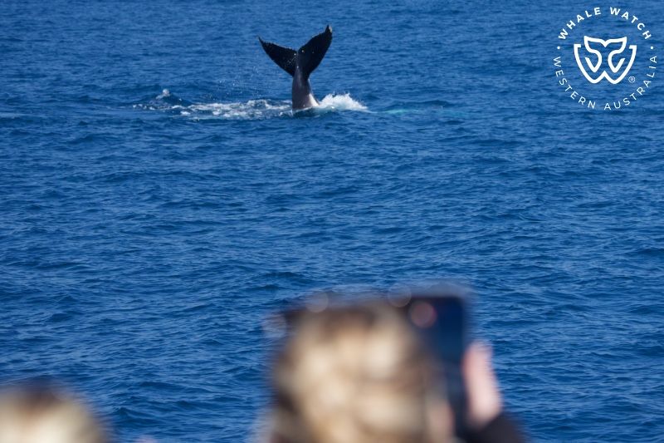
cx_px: 332
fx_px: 3688
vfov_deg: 6.9
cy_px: 222
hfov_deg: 10.3
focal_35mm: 200
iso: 1250
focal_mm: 200
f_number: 8
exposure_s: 1/3200
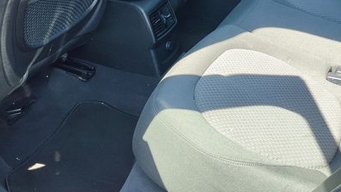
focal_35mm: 52
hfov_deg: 39.9
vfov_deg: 22.3
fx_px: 470
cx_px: 172
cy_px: 8
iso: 98
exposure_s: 1/100
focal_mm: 5.89
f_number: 1.89
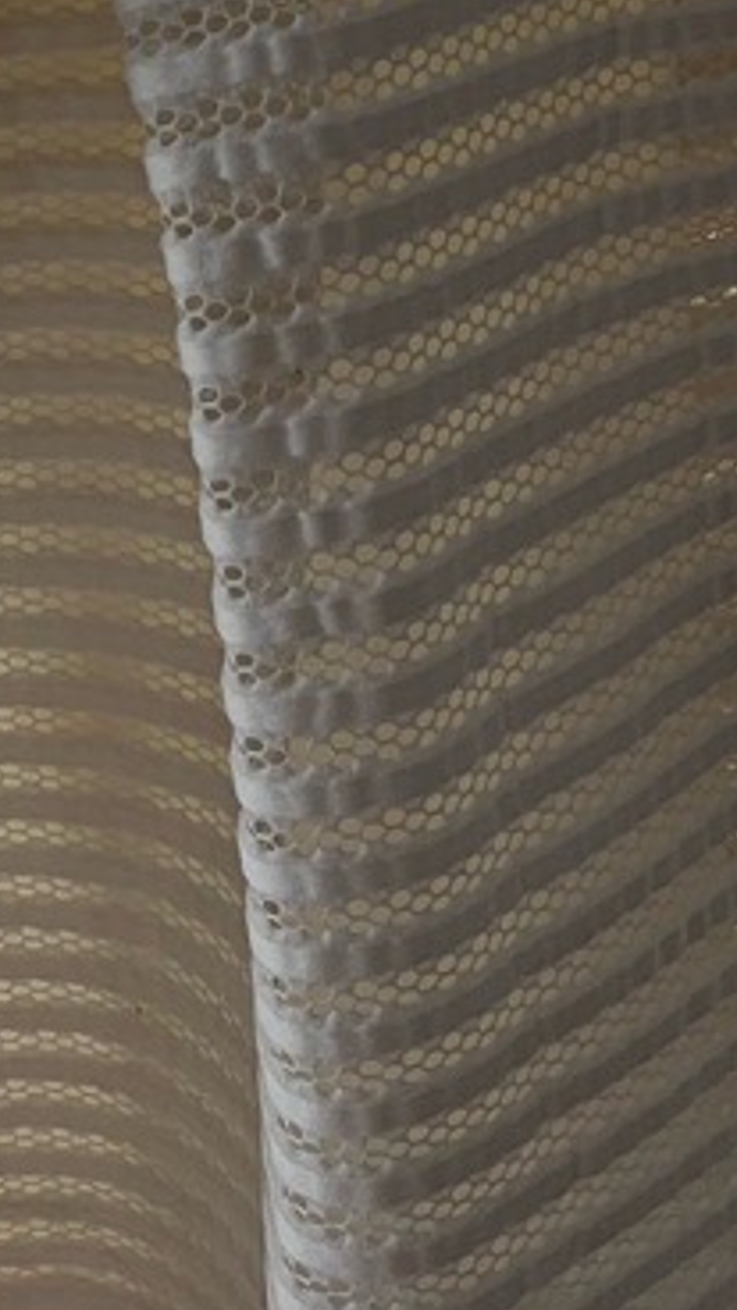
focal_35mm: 77
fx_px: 2675
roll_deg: +0.6
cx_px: 431
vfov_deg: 24.9
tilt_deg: -18.2
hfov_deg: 15.7
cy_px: -246
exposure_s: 1/70
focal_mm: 5.7
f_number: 1.5
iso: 125
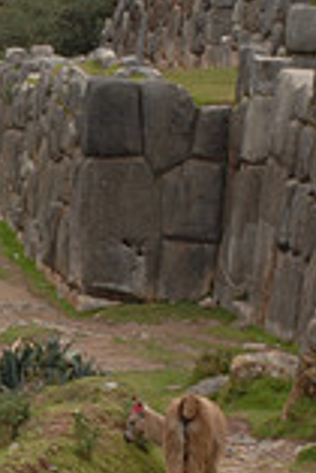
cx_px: -135
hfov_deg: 6.5
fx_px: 2772
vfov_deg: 9.7
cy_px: 253
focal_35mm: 211
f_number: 18
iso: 100
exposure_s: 1/20
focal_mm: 38
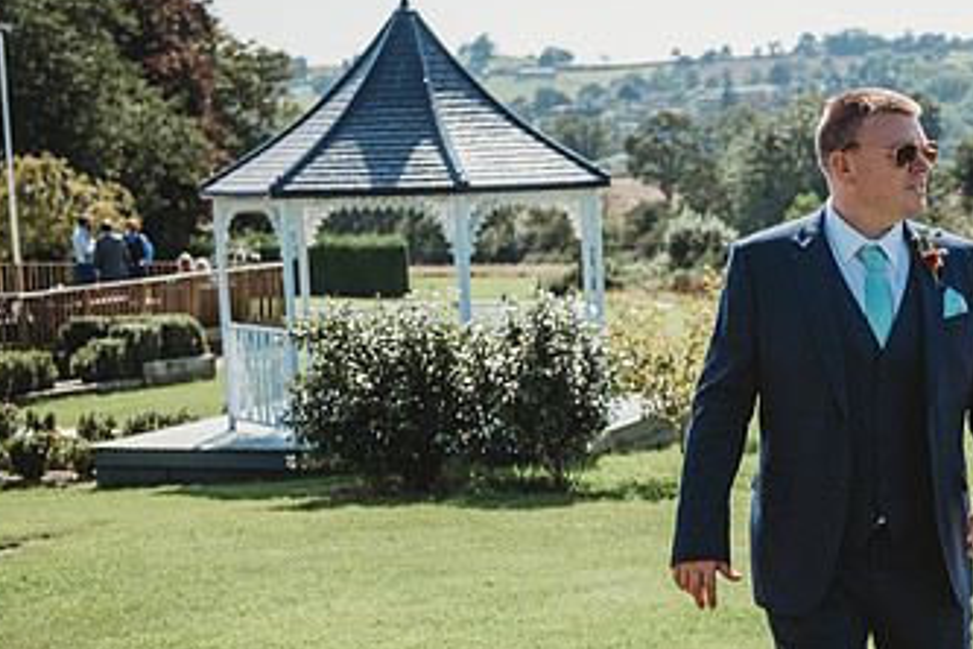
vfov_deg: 15.6
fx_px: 2351
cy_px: 481
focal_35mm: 87
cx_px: 804
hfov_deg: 23.0
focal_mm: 50
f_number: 4
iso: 100
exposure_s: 1/800
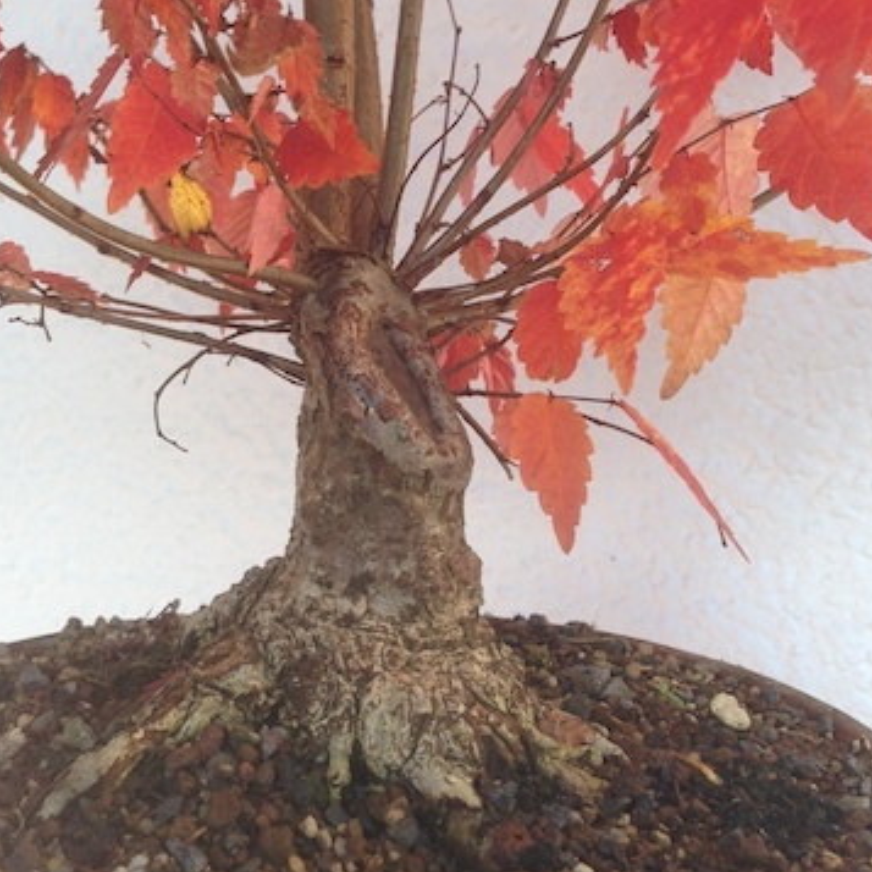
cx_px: 427
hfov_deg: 34.7
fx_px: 1396
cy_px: 418
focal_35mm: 49
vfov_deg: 34.7
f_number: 2.4
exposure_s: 1/150
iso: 50
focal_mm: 4.12
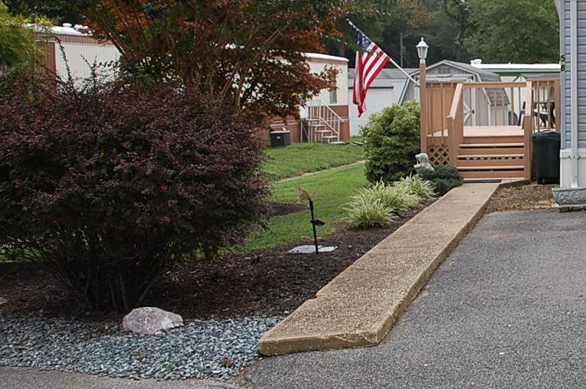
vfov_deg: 22.9
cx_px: 569
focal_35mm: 59
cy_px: 163
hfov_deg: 31.7
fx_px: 959
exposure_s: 1/125
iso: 250
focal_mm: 20
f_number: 5.6
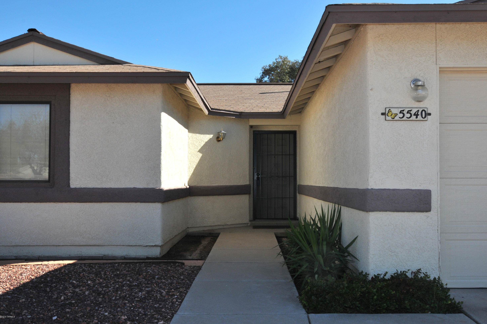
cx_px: 249
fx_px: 500
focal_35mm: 37
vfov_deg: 35.8
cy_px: 161
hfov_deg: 51.9
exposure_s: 1/250
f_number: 16
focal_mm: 24
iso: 320
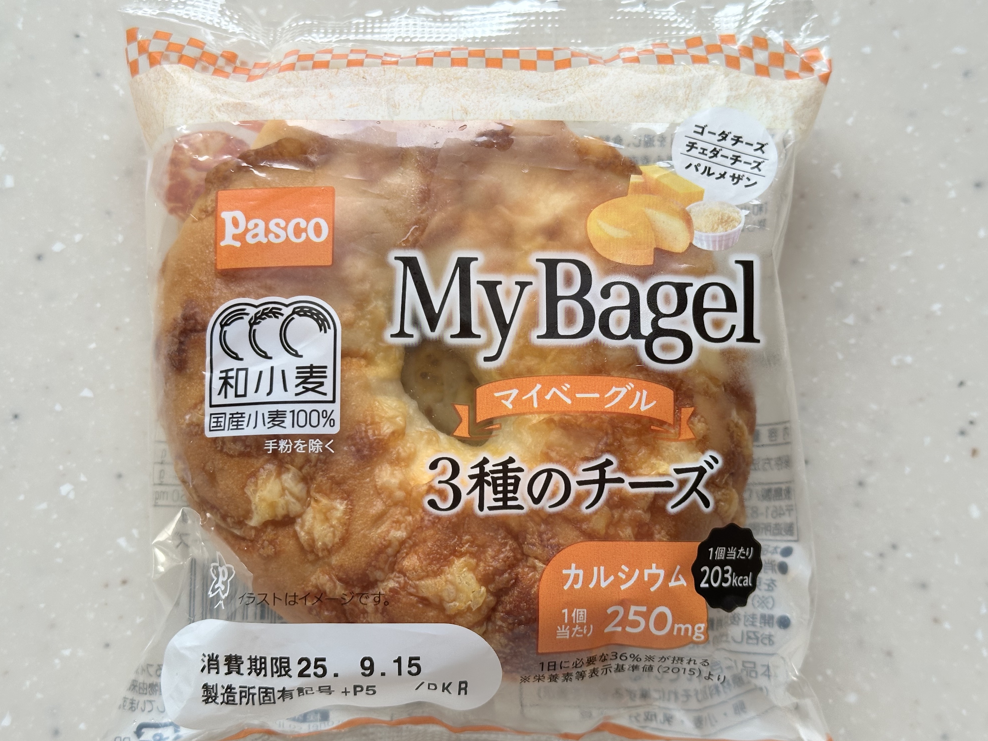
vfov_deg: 29.7
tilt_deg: -84.5
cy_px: 376
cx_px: 493
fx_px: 1398
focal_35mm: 49
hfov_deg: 38.9
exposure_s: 1/257
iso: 64
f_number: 1.78
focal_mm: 6.86
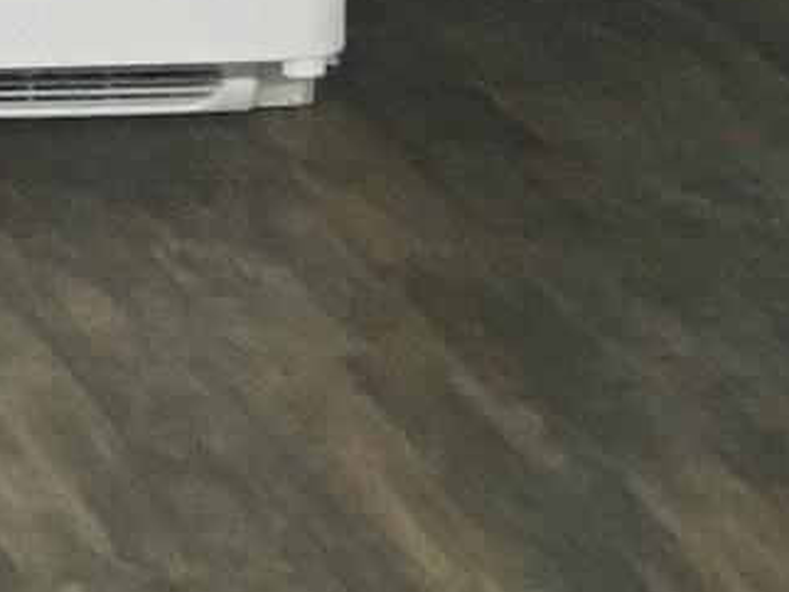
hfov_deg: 9.3
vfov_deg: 7.4
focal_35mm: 182
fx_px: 4150
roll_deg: +1.1
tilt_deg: -8.4
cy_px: -1049
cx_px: -1325
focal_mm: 4.15
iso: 160
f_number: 2.2
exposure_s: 1/30
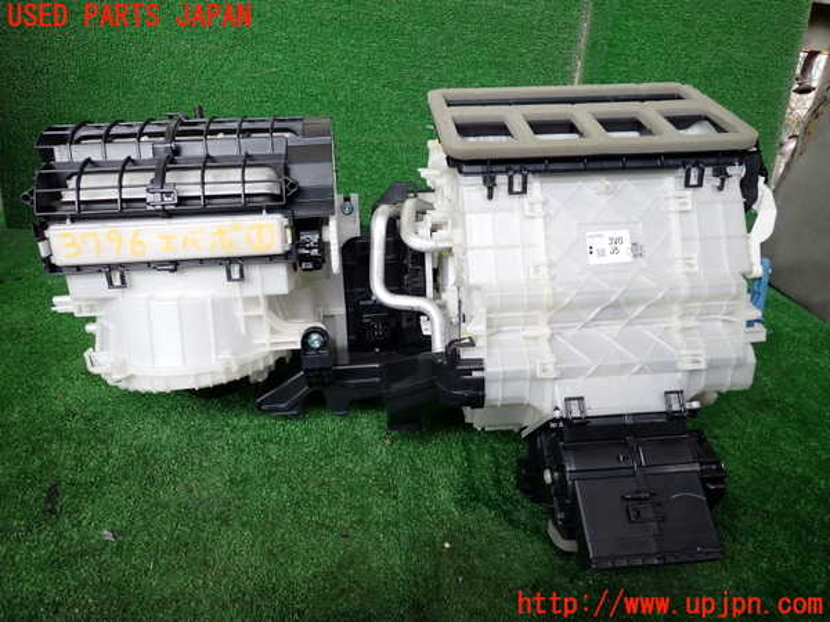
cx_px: 415
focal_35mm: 25
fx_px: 599
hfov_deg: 69.4
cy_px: 311
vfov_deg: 54.9
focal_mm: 4.5
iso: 125
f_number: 2
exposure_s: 1/125
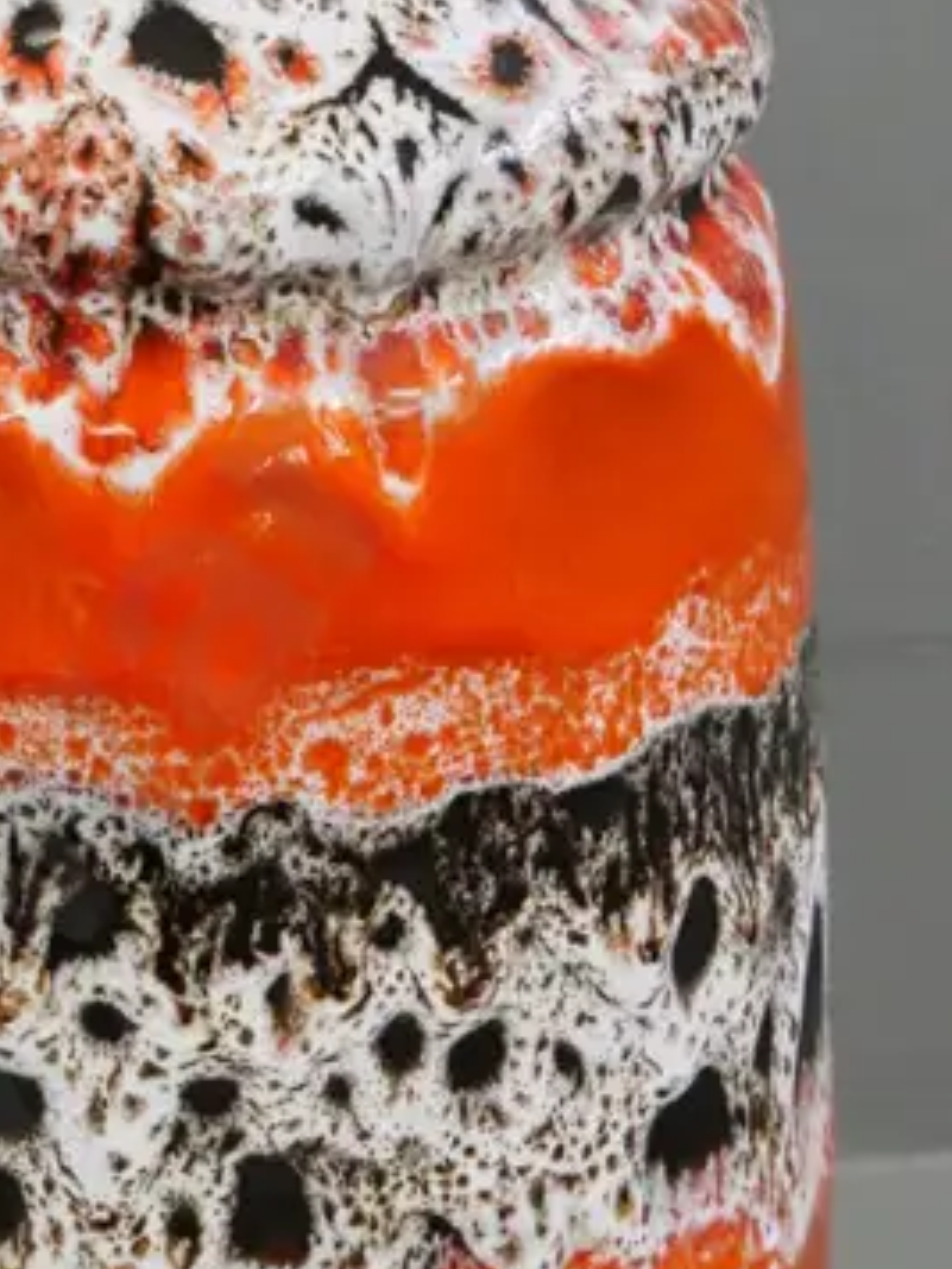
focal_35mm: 144
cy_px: 752
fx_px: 5280
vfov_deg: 13.7
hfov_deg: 10.3
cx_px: 107
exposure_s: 1/160
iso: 3200
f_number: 5
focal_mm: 25
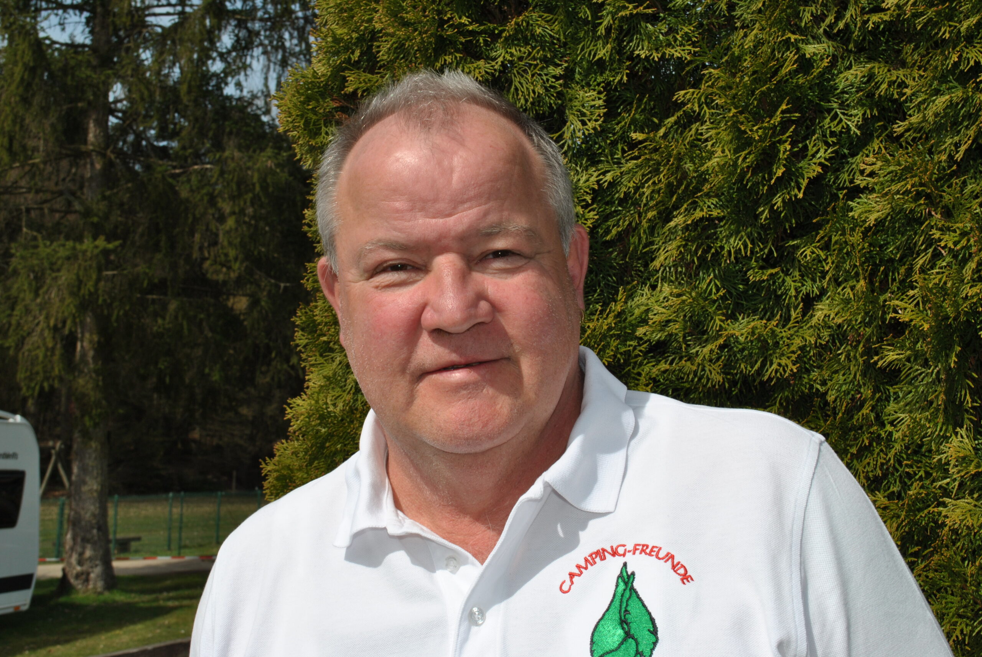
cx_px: 491
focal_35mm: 45
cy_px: 328
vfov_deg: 29.9
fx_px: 1229
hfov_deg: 43.6
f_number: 10
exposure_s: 1/200
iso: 100
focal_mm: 30
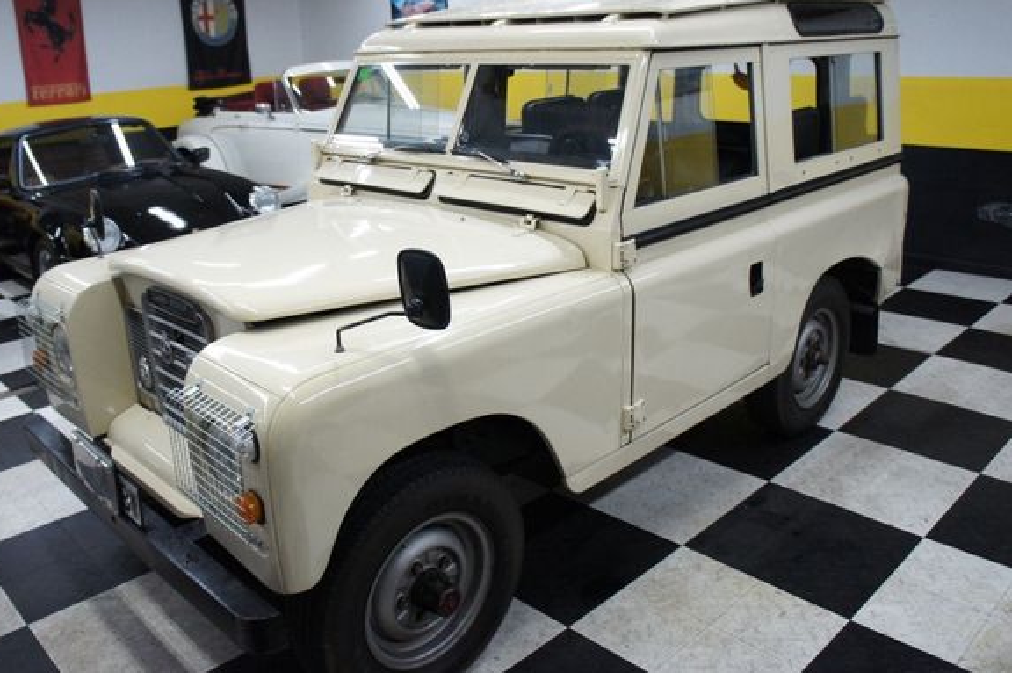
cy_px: 302
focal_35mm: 30
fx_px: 843
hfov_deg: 61.8
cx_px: 452
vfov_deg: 43.5
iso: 1600
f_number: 4
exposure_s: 1/250
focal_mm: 18
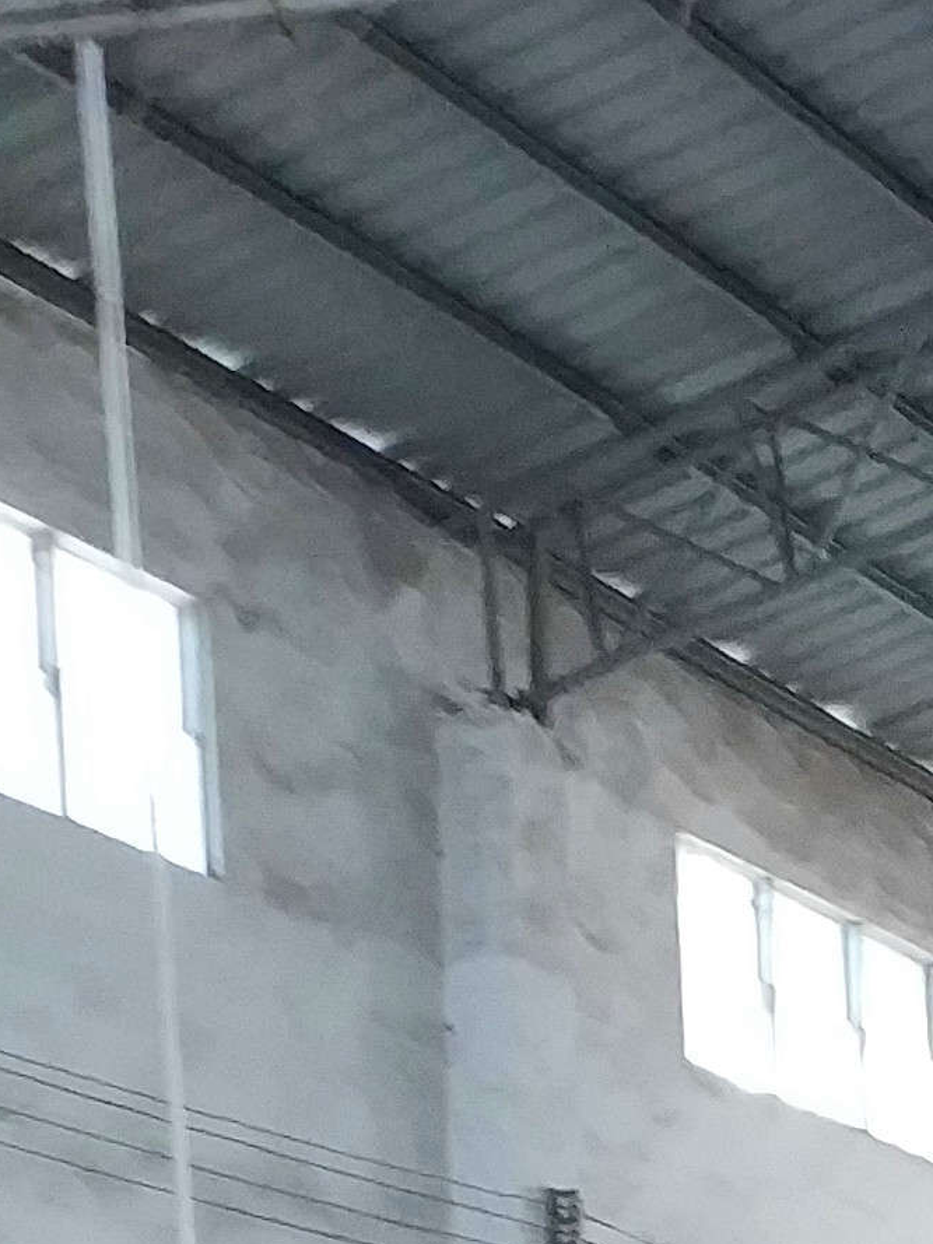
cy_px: 2685
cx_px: 1845
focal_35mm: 144
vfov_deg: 11.9
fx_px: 5174
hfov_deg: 9.6
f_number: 2
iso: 619
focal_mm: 4.5
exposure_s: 1/17
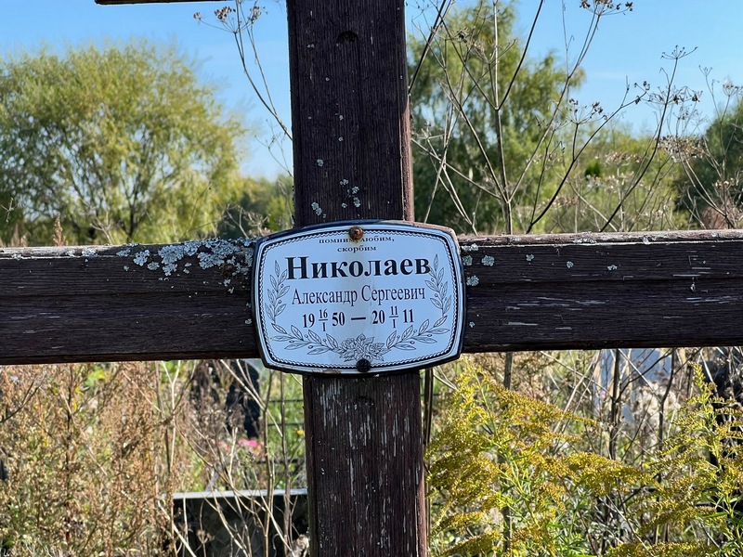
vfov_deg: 19.1
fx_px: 1653
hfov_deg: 25.3
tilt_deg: -0.6
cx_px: 372
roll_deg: +2.2
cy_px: 278
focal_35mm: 77
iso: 32
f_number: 2.8
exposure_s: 1/268
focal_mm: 9
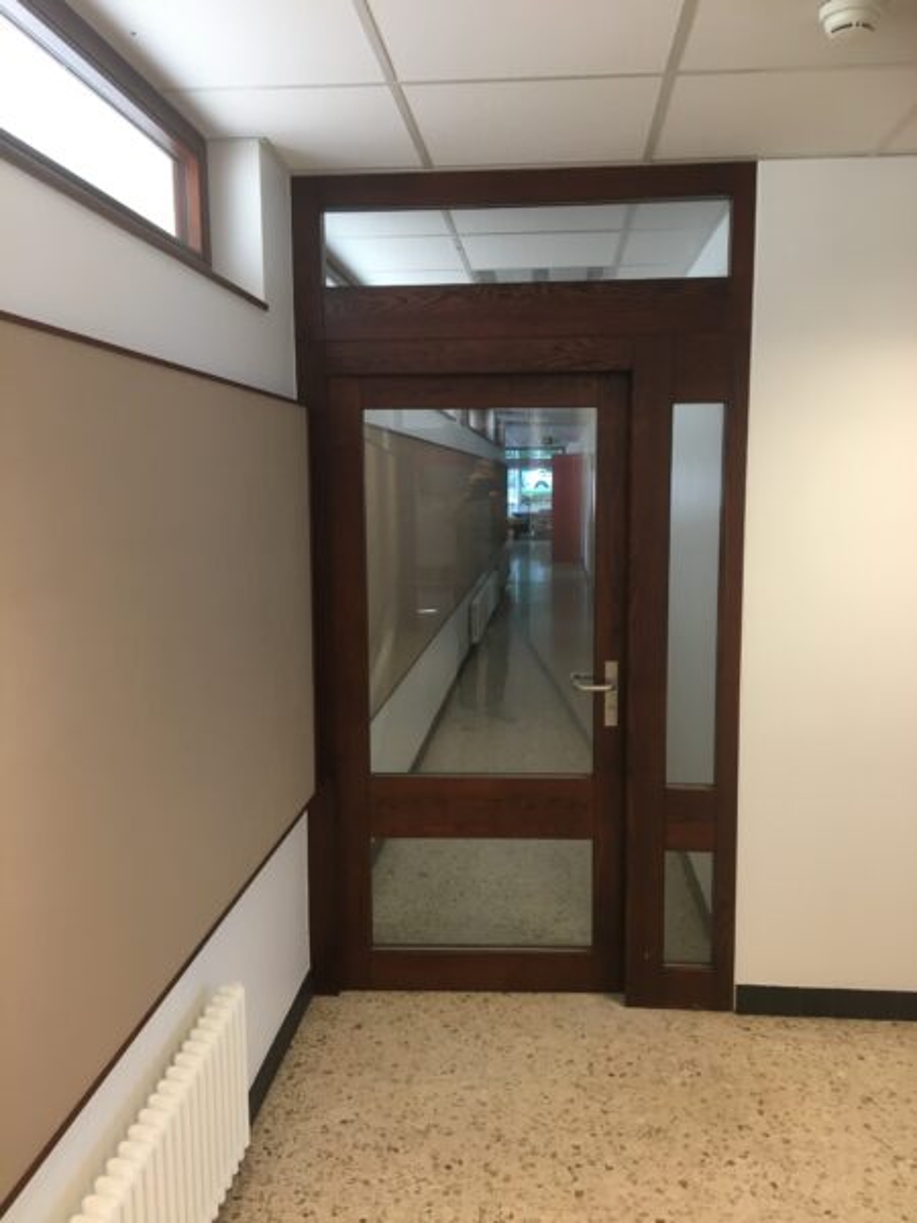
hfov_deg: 48.2
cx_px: 458
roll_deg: +0.0
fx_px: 1024
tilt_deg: -6.7
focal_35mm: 29
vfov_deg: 61.7
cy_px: 612
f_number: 2.2
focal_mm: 4.15
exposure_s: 1/33
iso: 80
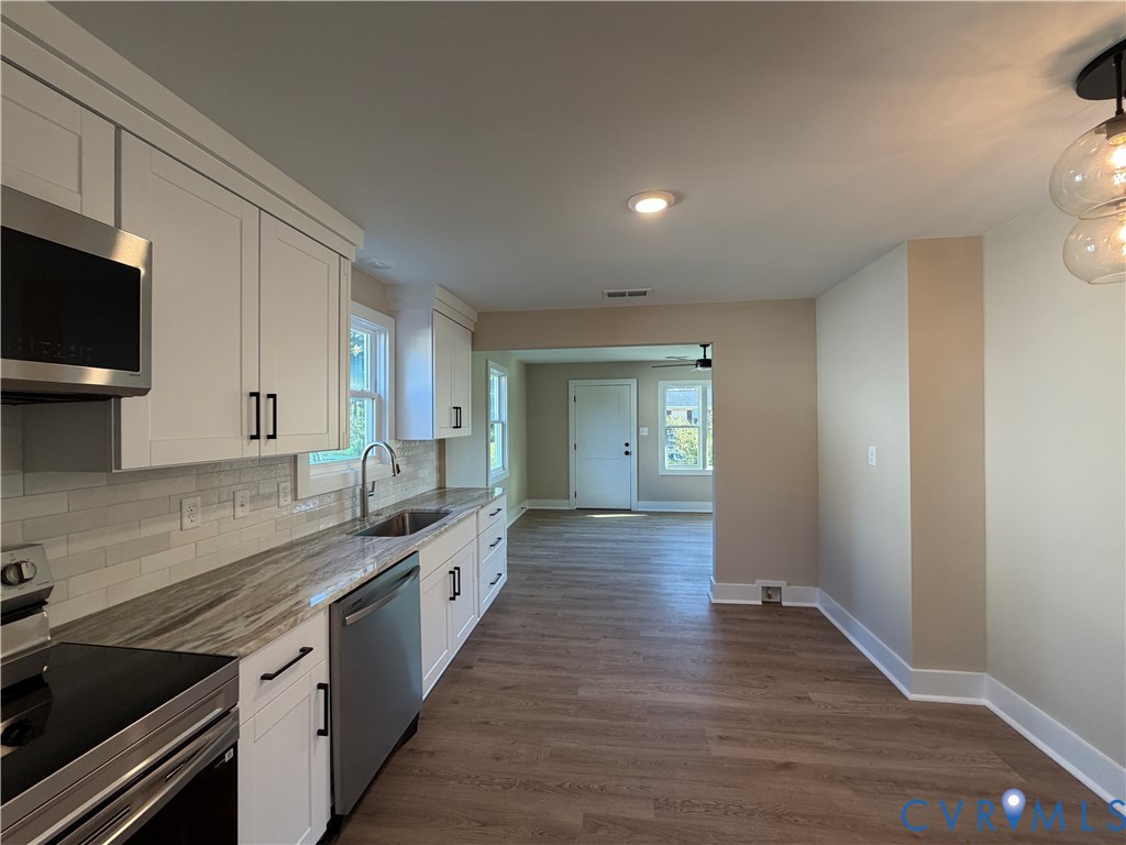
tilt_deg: -0.1
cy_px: 422
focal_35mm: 14
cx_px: 563
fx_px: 455
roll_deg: +1.7
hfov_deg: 102.1
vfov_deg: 85.7
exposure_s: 1/120
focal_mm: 2.22
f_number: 2.2
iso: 250
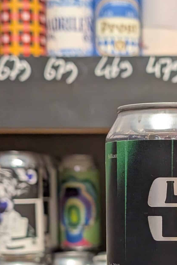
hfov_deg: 12.9
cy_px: 258
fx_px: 774
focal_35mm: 105
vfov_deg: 19.0
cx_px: 173
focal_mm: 6.9
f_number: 1.68
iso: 168
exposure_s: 1/100
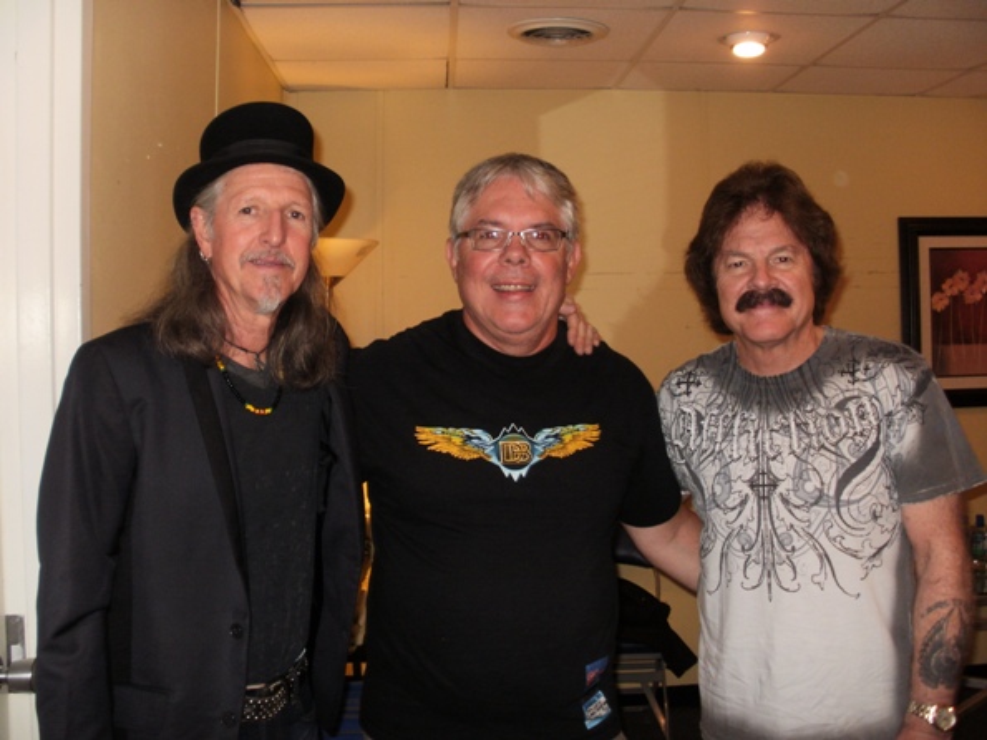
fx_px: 1026
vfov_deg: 39.6
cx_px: 494
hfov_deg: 51.4
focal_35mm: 36
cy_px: 370
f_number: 3.5
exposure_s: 1/30
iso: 125
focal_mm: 6.3
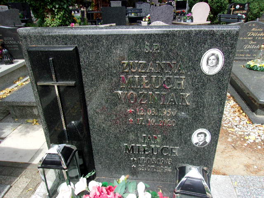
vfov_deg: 51.4
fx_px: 206
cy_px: 99
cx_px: 132
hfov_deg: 65.3
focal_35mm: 27
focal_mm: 4.9
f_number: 10.4
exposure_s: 1/56
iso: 80
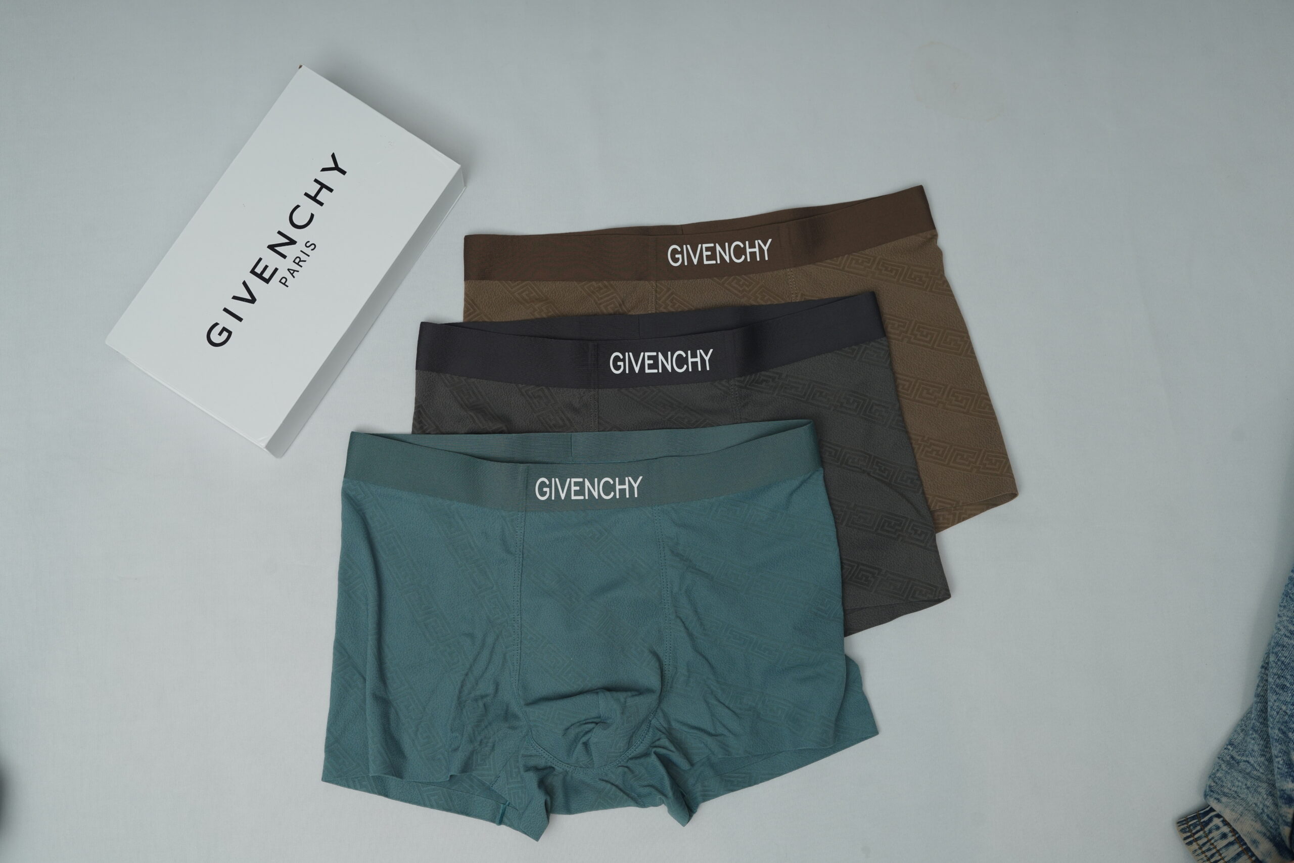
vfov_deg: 27.0
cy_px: 432
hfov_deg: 39.6
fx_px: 1797
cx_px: 647
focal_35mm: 50
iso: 320
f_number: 6.3
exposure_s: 1/200
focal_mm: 50
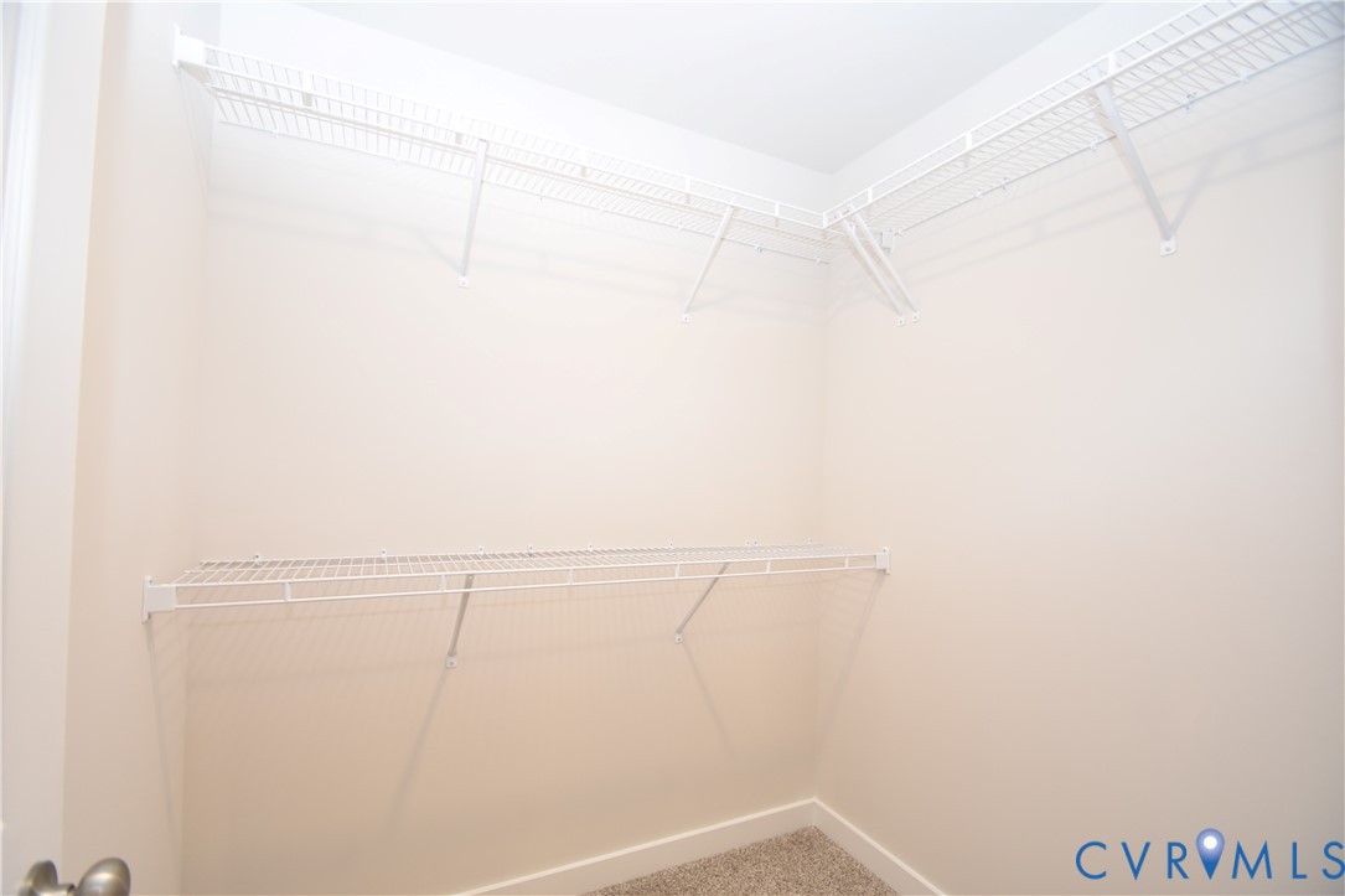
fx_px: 560
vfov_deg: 77.3
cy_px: 448
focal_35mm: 15
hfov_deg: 100.4
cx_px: 672
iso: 500
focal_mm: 10
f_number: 4
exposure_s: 1/60
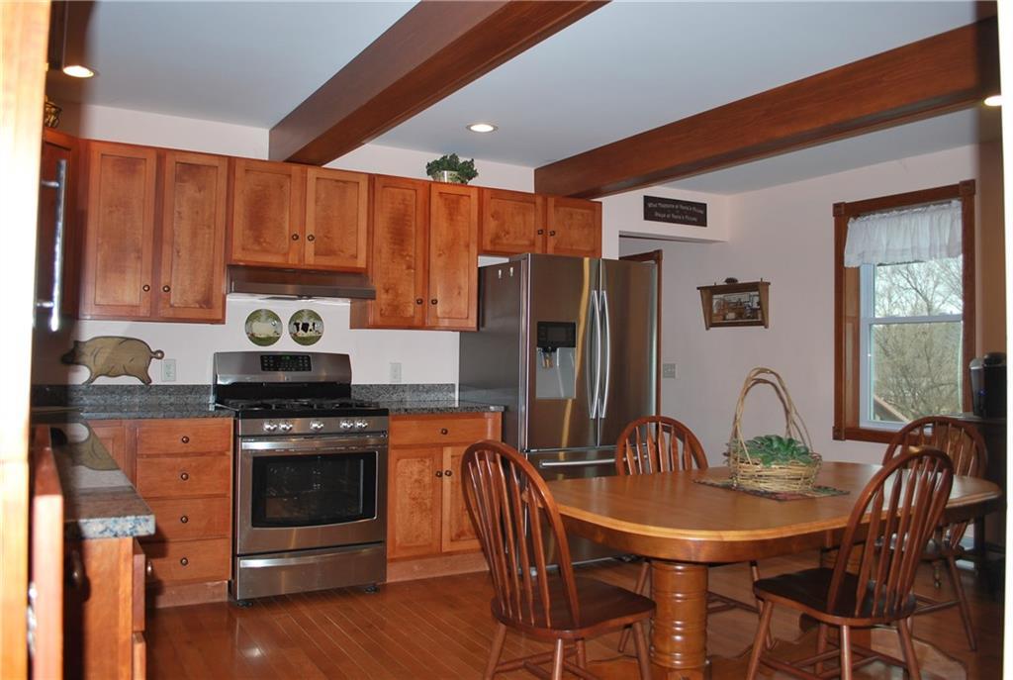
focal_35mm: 30
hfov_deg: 61.8
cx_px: 506
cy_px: 340
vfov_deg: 43.8
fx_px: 846
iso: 200
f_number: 3.8
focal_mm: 20
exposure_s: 1/60
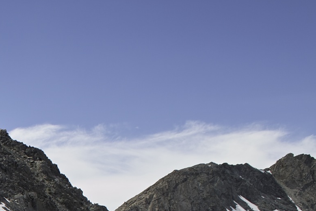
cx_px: -171
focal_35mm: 95
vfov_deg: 13.3
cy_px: 345
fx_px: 834
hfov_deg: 18.7
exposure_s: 1/125
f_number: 7.1
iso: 100
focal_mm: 16.6
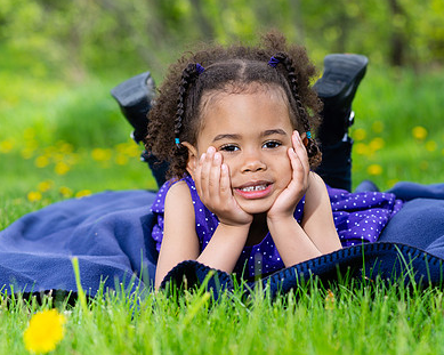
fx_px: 1563
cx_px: 255
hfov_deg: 16.2
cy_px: 198
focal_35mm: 119
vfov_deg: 13.0
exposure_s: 1/200
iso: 100
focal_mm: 85
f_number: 5
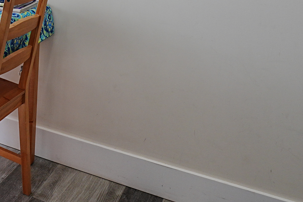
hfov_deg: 33.7
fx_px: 425
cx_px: -36
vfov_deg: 23.0
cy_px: -77
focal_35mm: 51
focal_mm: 11
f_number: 8
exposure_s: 1/15
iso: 100
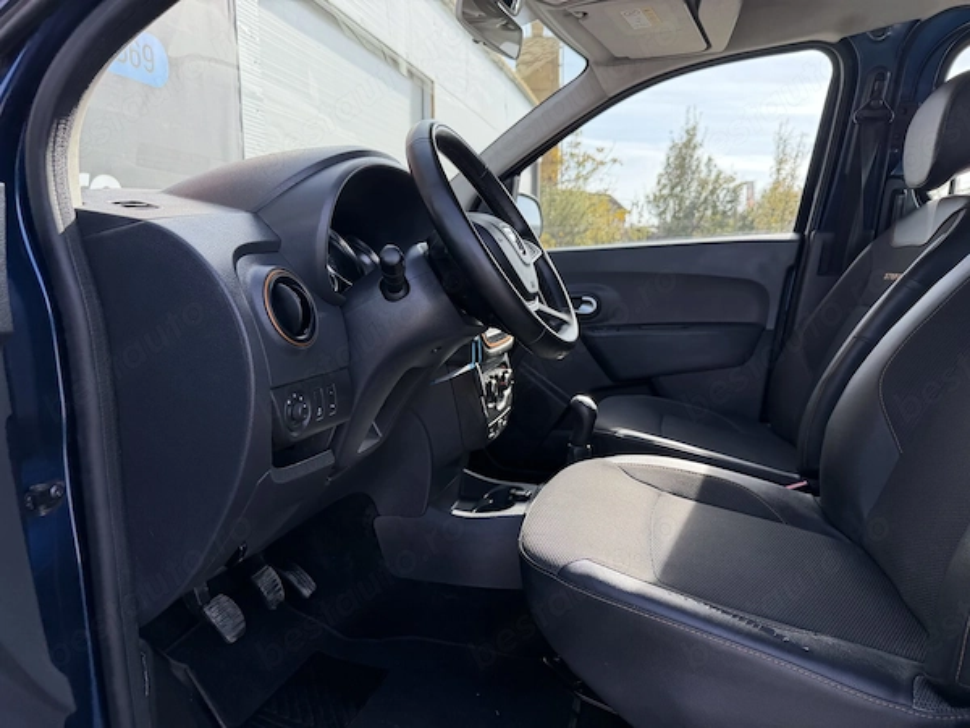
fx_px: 673
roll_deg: -1.2
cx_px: 485
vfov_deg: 56.8
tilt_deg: -6.1
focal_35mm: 24
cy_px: 364
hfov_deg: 71.6
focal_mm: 6.76
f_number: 1.78
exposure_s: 1/598
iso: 80
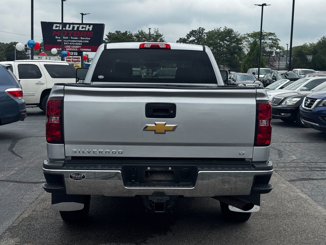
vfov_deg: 30.3
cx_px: 163
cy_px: 122
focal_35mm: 48
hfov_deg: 39.7
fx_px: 452
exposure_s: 1/3257
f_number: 1.78
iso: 64
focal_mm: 6.76
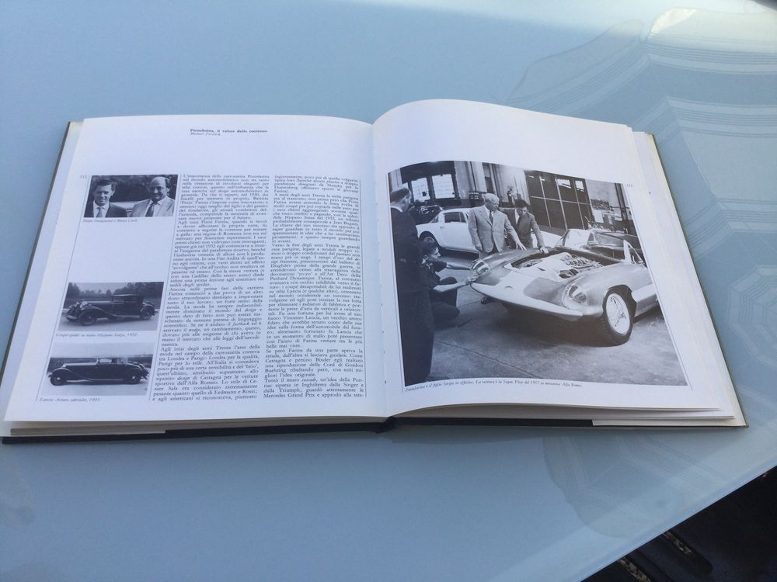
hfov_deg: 58.4
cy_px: 291
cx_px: 388
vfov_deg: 45.4
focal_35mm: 31
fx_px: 696
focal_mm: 3.3
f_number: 2.4
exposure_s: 1/152
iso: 25
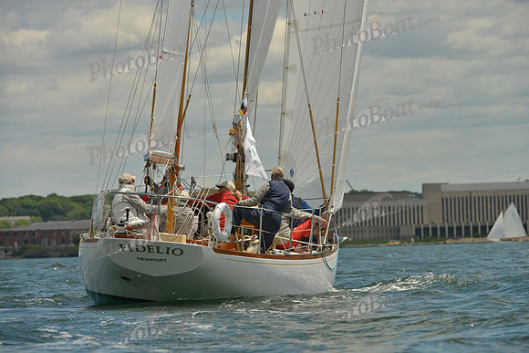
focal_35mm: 240
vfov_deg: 5.7
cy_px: 176
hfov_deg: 8.6
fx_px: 3527
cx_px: 264
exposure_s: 1/1000
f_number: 7.1
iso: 200
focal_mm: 240
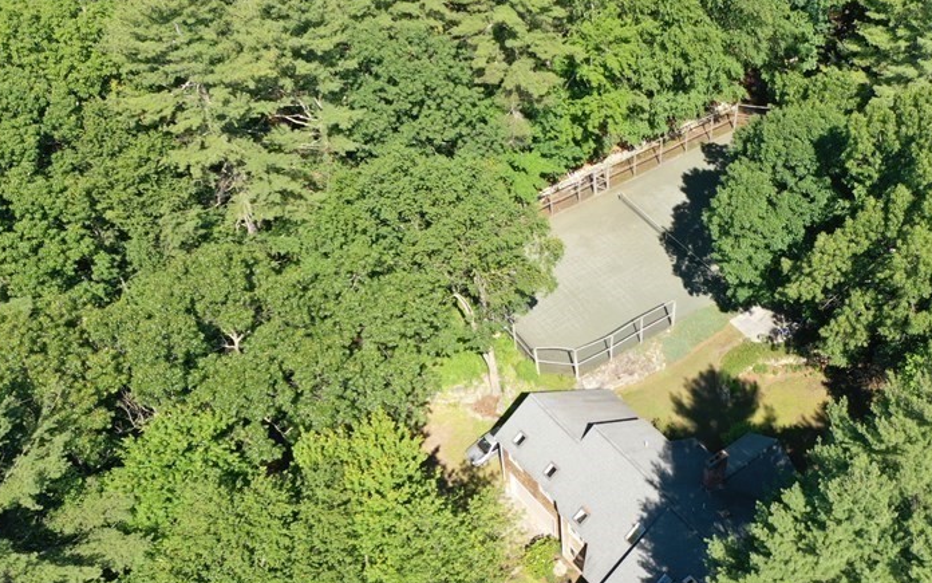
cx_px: 666
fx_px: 1067
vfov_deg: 30.5
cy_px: 349
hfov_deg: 46.0
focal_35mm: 42
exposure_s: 1/60
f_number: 5
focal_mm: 10.26
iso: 100
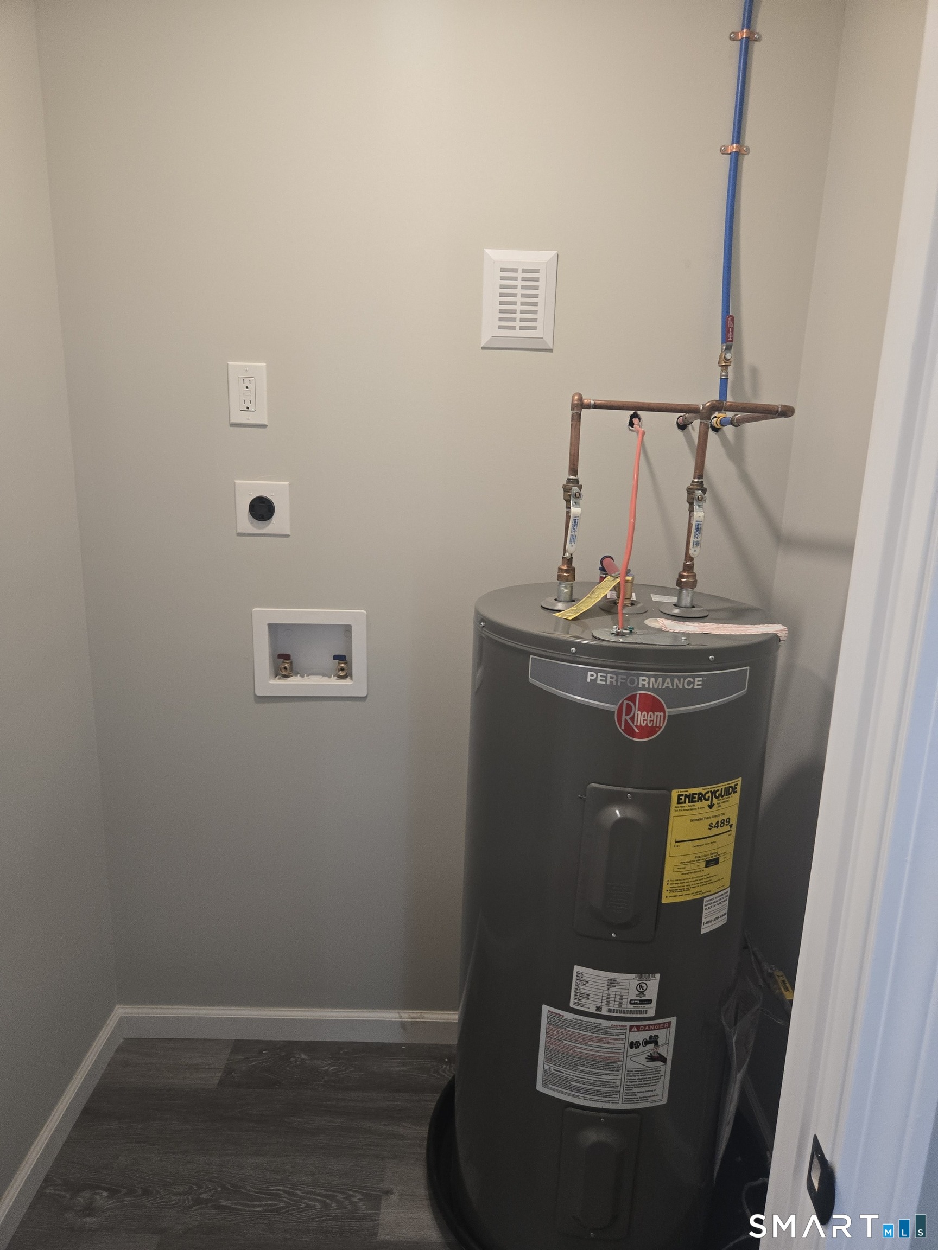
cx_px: 469
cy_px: 625
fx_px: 831
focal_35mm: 23
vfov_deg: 73.9
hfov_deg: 58.9
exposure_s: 1/120
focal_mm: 5.4
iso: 320
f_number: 1.8
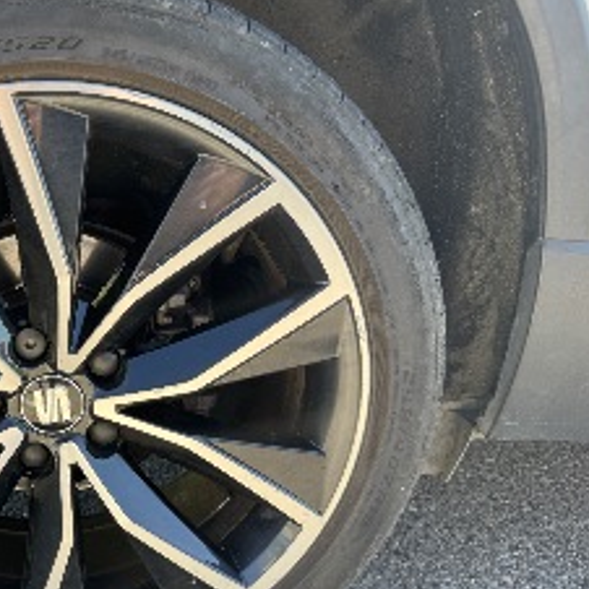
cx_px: 68
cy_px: 354
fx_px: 751
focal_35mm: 39
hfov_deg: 39.9
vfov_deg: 42.6
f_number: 1.78
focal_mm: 6.76
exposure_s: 1/323
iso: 80
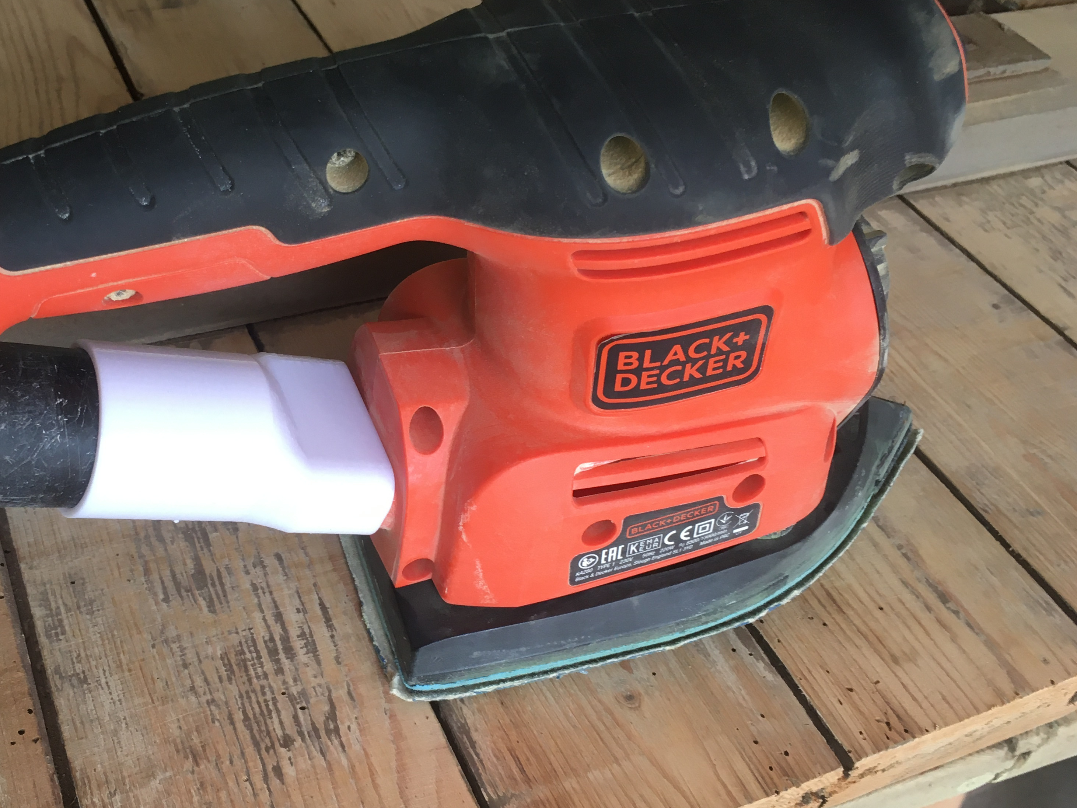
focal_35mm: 40
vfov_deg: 36.0
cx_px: 365
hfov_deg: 46.1
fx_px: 1244
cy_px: 399
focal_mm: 4.15
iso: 50
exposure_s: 1/30
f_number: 2.2
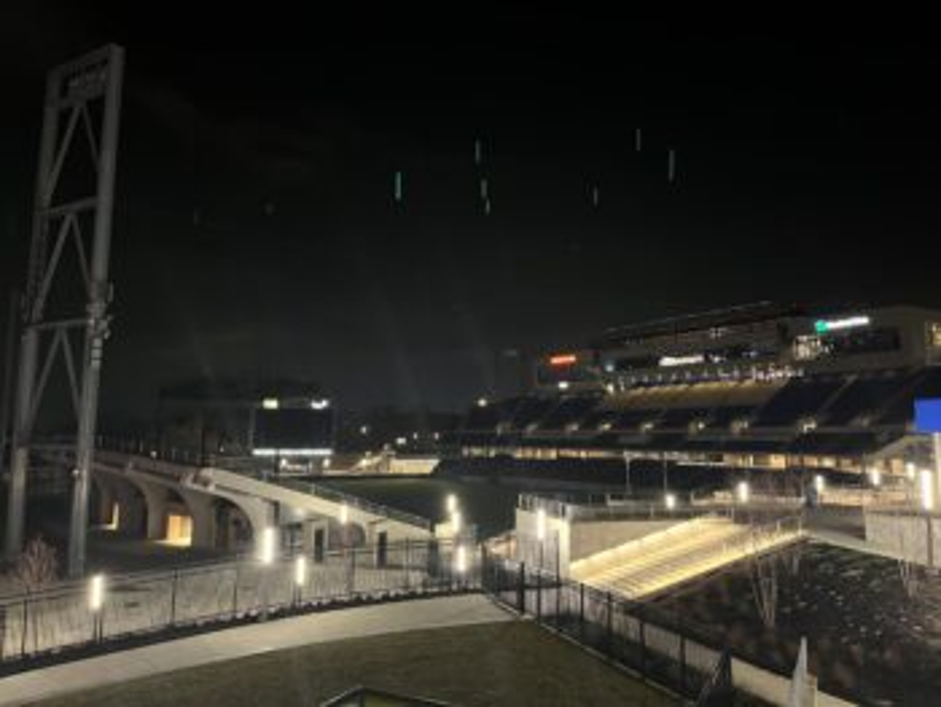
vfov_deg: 53.1
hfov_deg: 67.3
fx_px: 707
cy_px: 354
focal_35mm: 26
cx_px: 470
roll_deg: -0.4
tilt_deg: +6.8
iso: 1000
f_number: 1.6
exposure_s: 1/30
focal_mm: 5.1
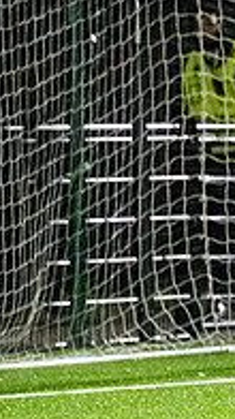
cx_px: 903
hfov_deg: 1.6
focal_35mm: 771
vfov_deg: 2.8
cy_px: 483
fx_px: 8556
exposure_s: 1/1000
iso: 8000
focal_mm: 135
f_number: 2.8
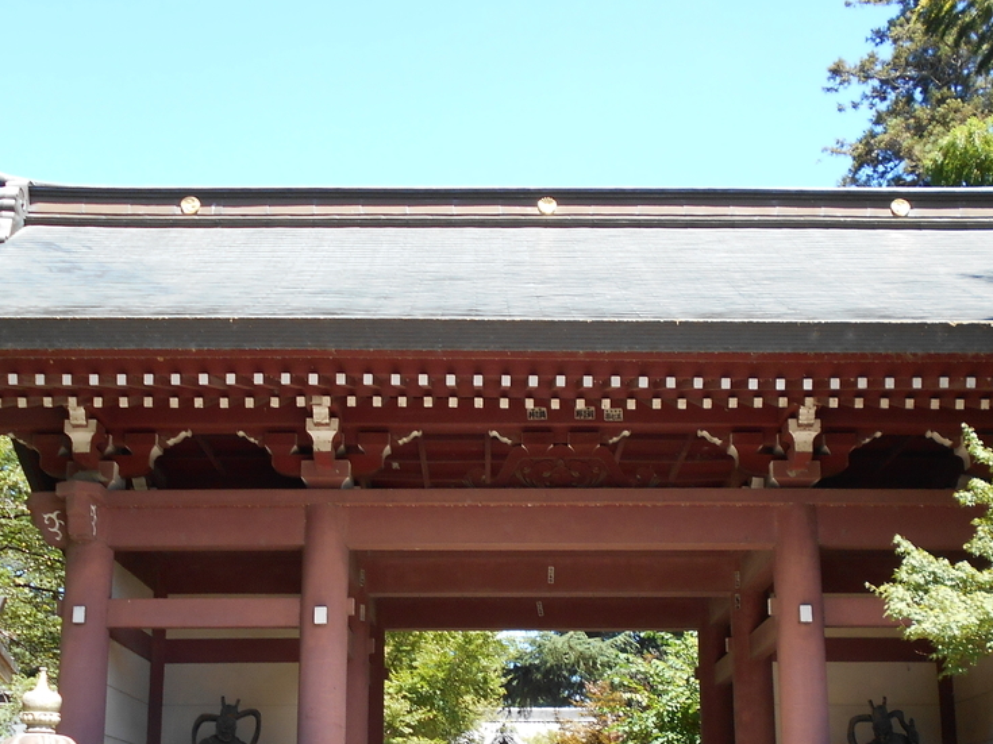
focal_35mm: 49
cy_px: 560
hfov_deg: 38.9
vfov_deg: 29.2
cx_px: 505
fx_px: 1405
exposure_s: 1/160
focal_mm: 5.1
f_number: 3.4
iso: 80
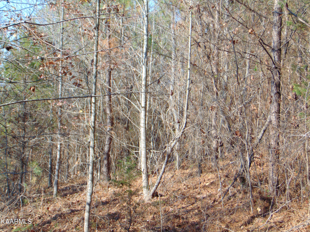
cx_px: 155
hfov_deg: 32.2
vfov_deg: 24.4
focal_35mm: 60
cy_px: 116
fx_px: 537
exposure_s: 1/250
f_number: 3.6
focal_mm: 10.8
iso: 80
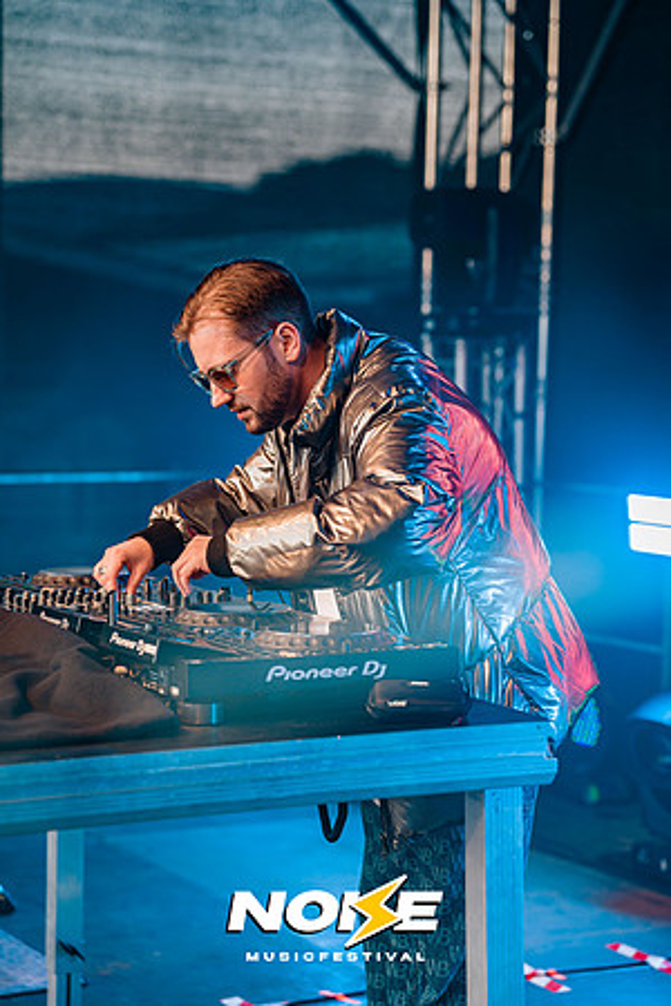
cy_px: 503
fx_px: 2432
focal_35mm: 87
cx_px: 336
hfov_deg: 15.7
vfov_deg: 23.4
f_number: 3.2
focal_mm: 87
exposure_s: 1/125
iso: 250
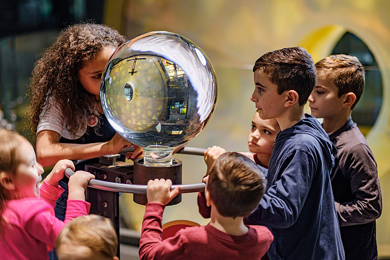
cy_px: 128
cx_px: 199
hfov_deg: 23.7
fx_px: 930
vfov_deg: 15.9
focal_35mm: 86
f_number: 1.2
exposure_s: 1/80
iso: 200
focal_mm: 56
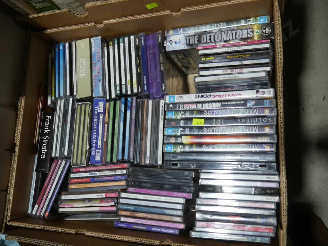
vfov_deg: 46.8
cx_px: 164
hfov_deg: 60.0
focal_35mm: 30
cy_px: 123
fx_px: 284
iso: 200
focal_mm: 15
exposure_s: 1/125
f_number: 4
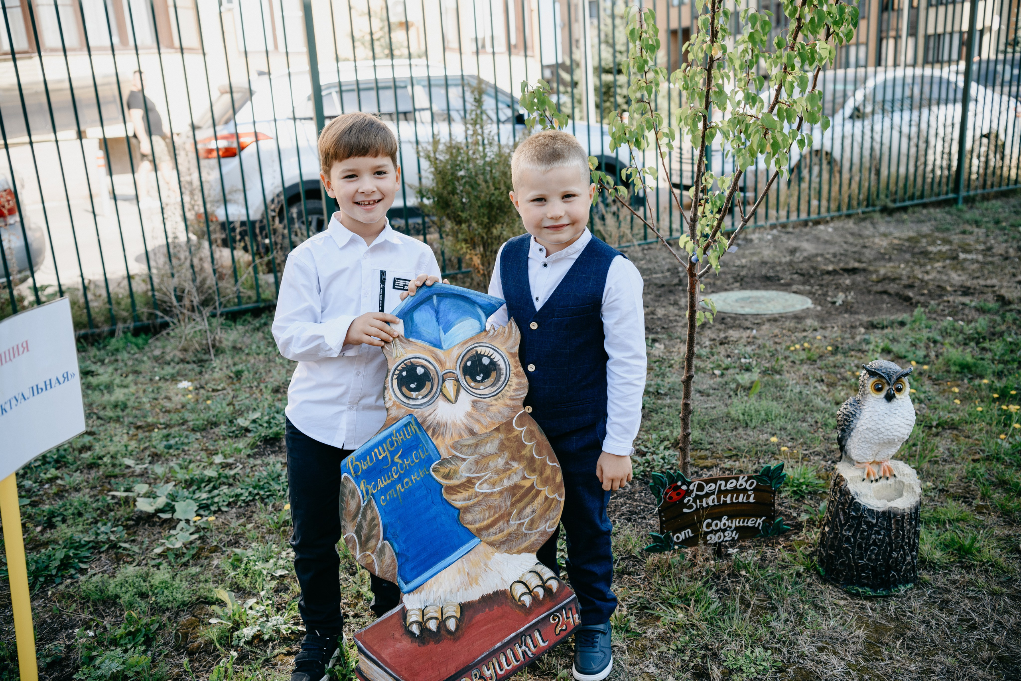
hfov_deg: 58.7
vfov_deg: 41.1
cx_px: 510
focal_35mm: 32
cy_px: 340
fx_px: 908
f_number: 3.5
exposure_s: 1/400
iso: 160
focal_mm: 32
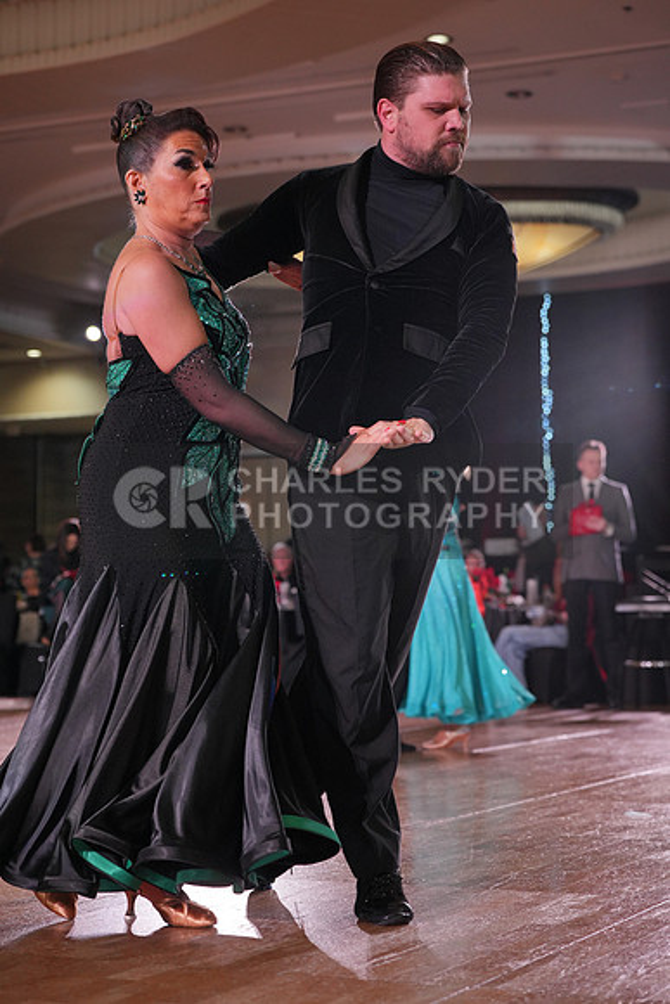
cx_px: 335
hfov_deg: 19.5
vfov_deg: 28.8
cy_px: 502
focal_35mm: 70
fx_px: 1953
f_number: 4
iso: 1250
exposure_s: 1/500
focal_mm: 70
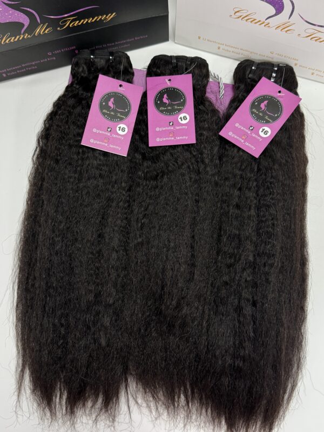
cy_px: 216
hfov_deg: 56.8
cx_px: 162
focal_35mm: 24
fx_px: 300
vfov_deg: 71.6
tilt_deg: -79.2
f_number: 1.78
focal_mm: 6.76
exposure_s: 1/50
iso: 160
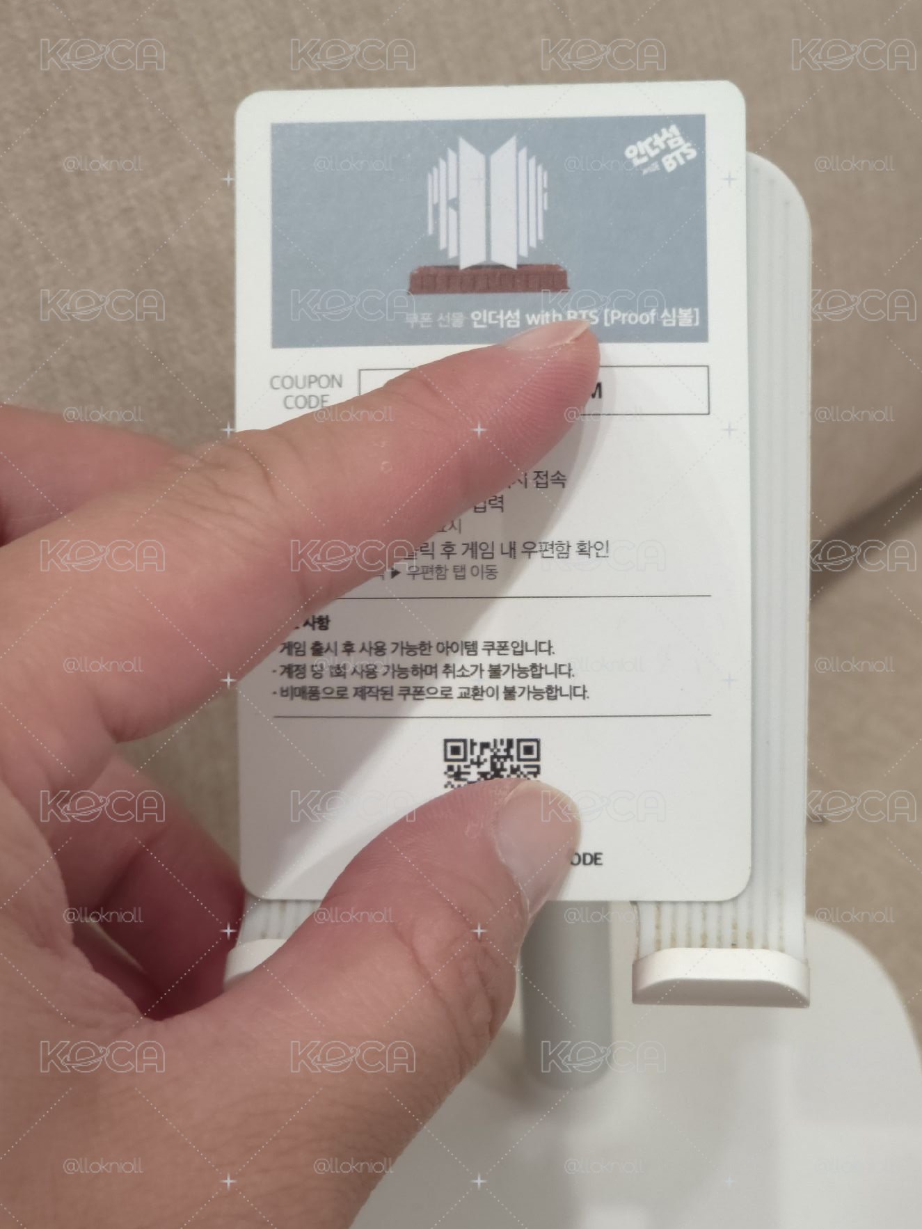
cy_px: 596
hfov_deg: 19.6
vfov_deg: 26.0
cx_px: 479
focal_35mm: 75
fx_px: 2663
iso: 125
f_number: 2.4
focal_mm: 7
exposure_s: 1/30
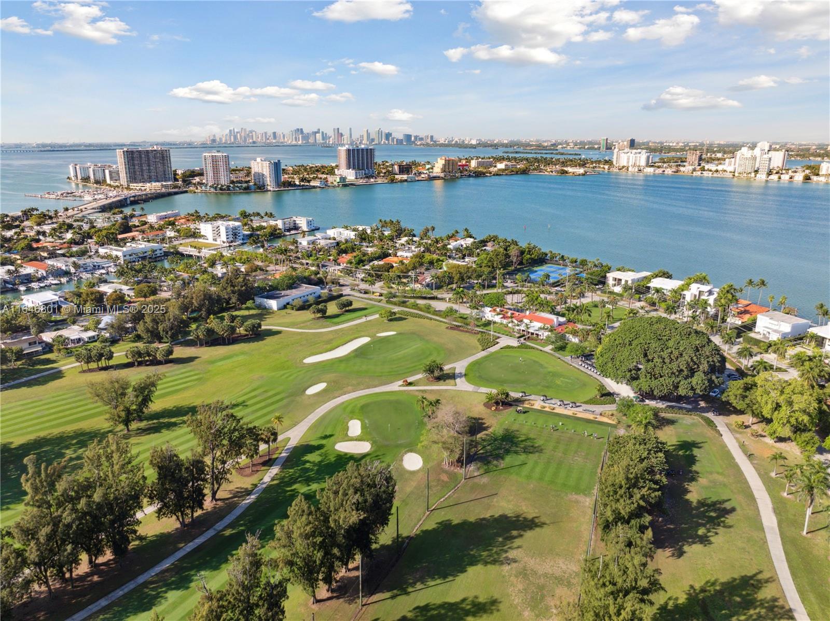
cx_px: 415
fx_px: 575
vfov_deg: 56.7
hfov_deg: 71.6
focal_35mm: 24
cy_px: 310
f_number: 2.8
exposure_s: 1/1600
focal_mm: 12.29
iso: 100
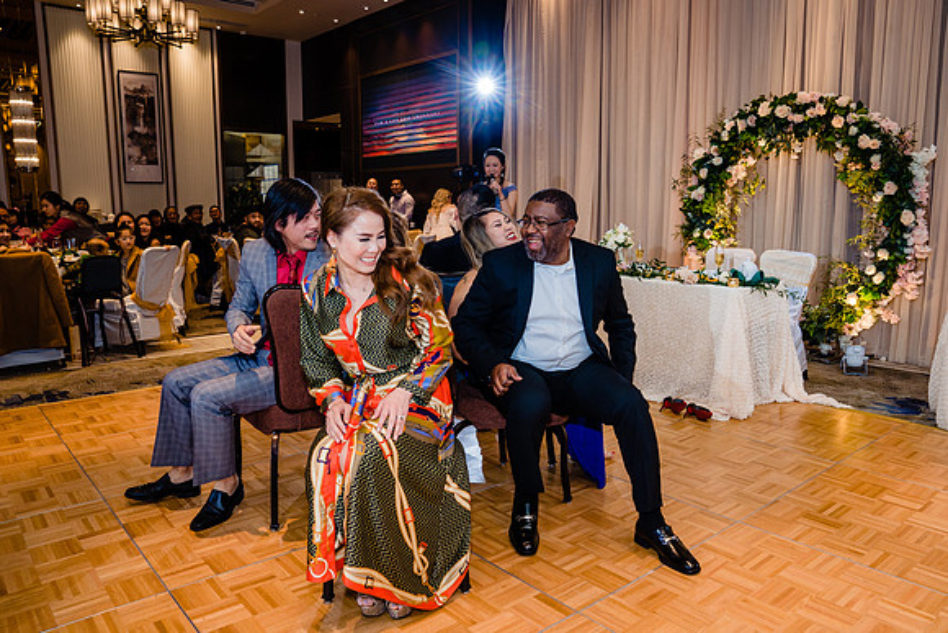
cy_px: 316
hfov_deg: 69.6
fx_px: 681
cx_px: 510
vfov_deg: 49.8
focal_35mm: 26
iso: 1000
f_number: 4
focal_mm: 24
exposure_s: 1/160
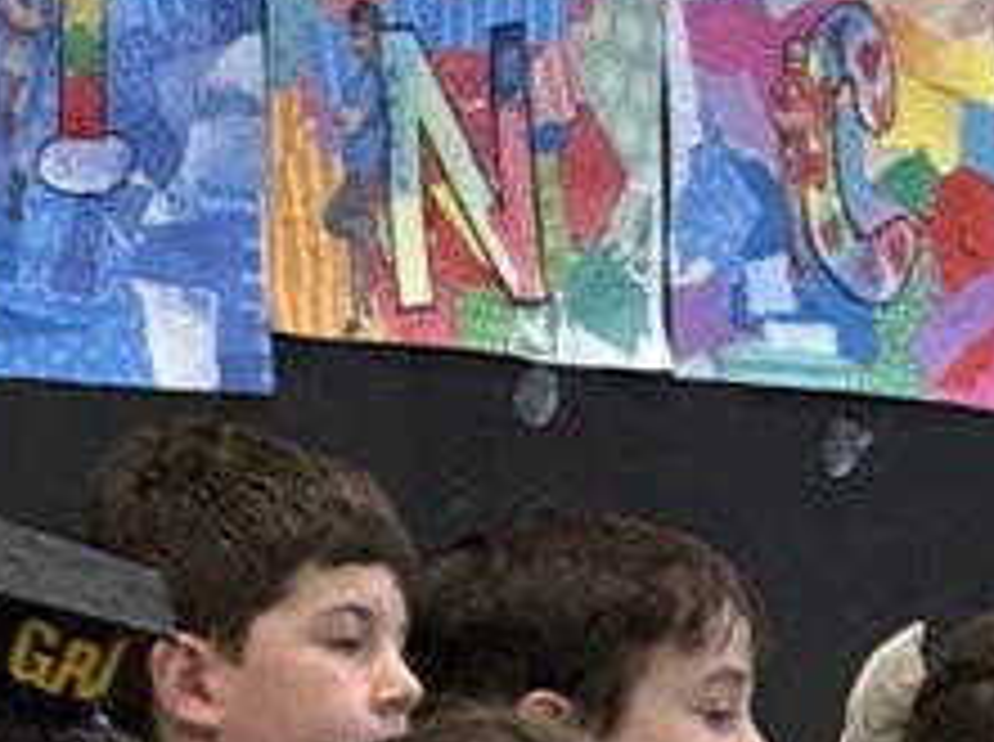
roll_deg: +0.4
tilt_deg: +3.1
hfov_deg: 3.6
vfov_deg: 2.7
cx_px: -117
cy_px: 1223
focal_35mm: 544
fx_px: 15596
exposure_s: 1/40
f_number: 2.8
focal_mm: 15.66
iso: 500
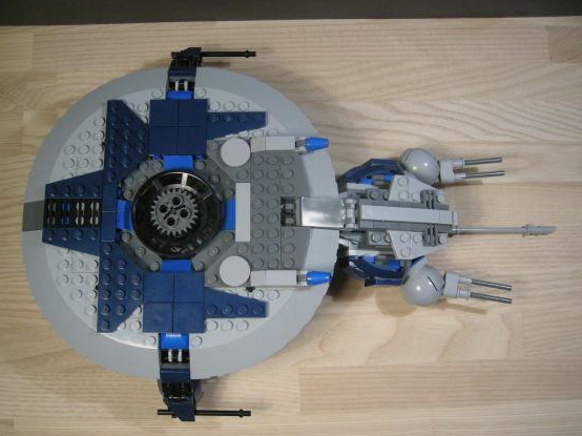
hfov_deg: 47.9
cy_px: 230
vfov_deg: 36.8
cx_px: 292
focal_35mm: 39
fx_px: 655
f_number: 2.7
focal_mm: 7.5
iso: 246
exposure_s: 1/59.8
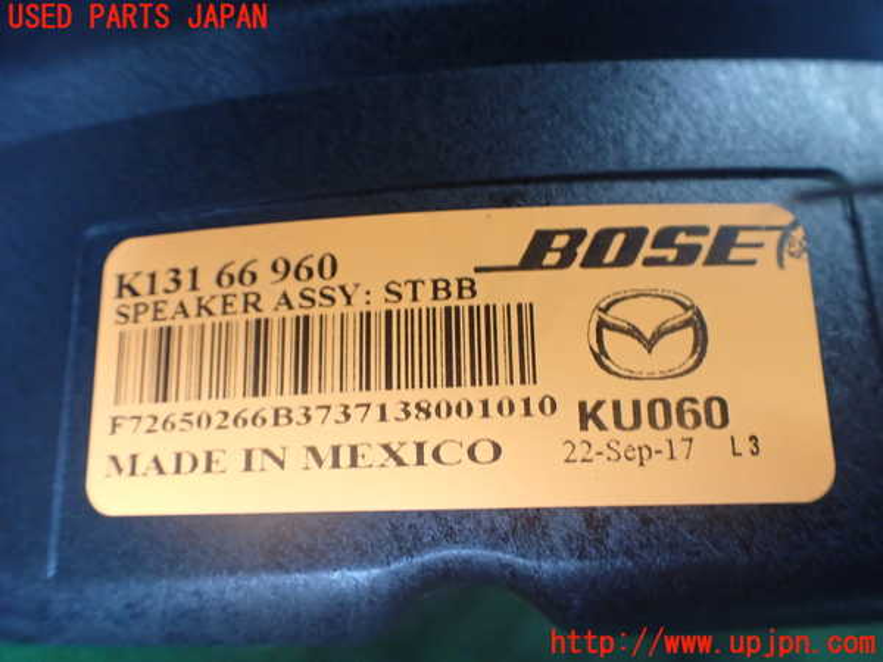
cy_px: 331
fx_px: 765
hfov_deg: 60.0
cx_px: 442
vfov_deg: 46.8
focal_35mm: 30
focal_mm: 5.4
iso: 800
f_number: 2.3
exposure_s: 1/125
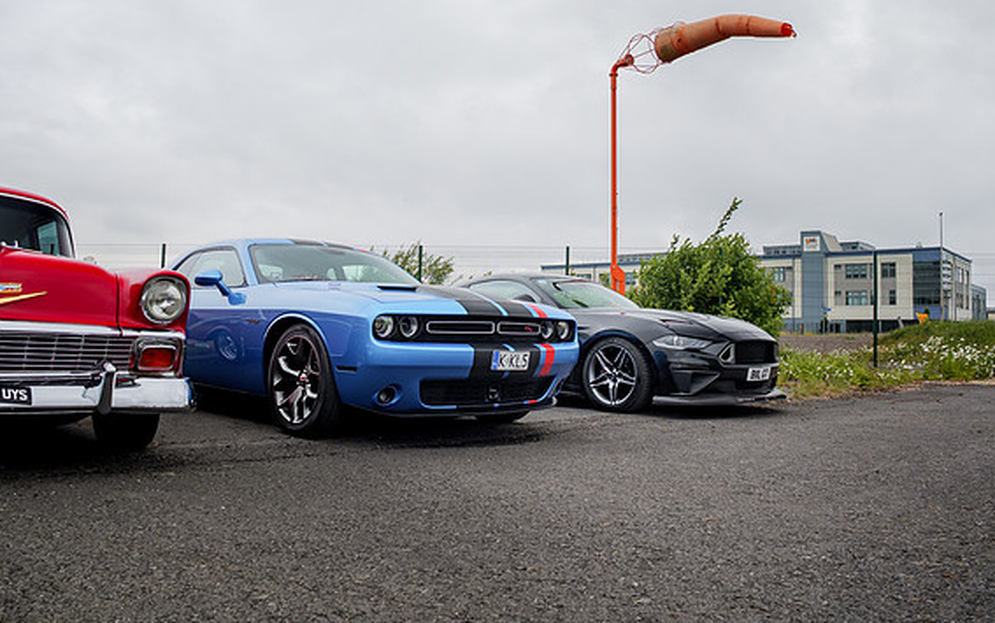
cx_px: 512
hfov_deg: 64.6
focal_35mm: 29
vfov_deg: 43.1
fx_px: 787
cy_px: 266
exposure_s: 1/320
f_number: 3.5
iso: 200
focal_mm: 12
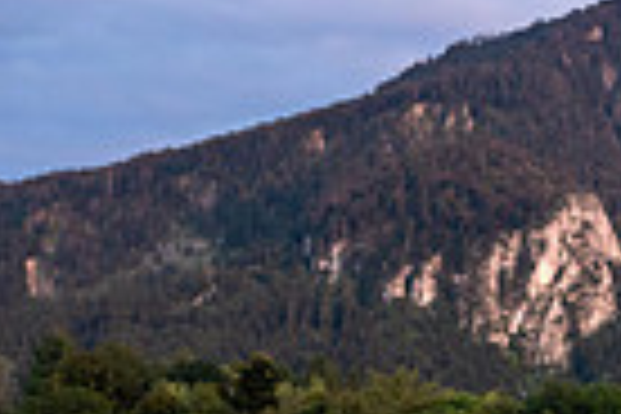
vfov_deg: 11.4
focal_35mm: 120
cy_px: 315
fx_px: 2070
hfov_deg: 15.1
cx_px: 1076
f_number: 4
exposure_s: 1/640
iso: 1000
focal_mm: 28.5
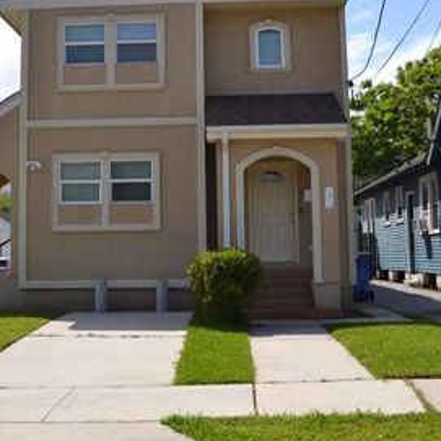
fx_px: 677
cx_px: 186
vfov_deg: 36.0
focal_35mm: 47
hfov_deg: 36.0
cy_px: 185
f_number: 10
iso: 100
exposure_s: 1/200
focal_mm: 20
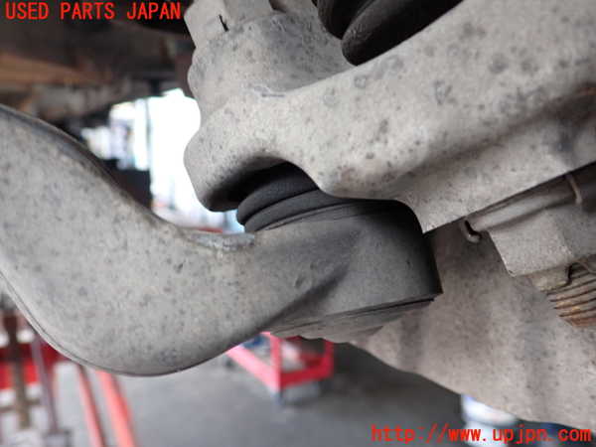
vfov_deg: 46.8
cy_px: 224
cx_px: 298
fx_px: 517
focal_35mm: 30
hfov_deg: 60.0
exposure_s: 1/30
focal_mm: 5.4
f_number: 2.3
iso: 200
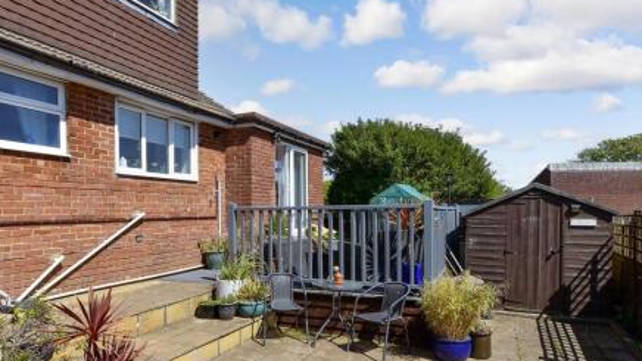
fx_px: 408
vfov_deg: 47.4
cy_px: 213
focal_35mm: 24
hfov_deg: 76.2
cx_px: 299
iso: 200
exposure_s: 1/800
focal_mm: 14
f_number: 8
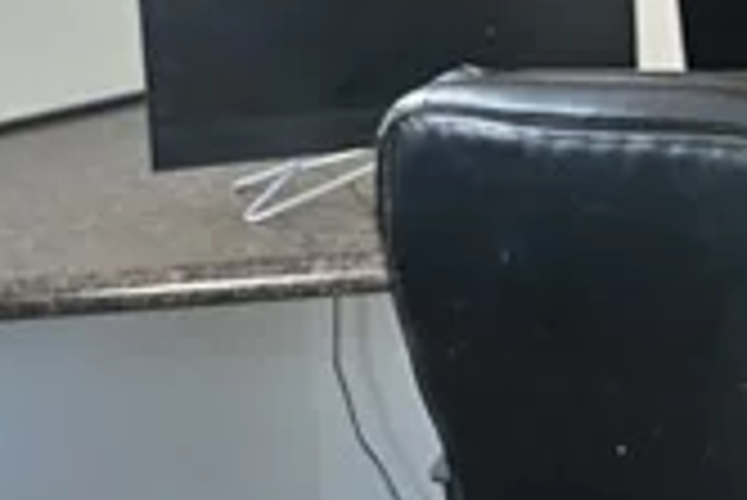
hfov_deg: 17.8
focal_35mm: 111
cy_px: -34
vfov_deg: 12.2
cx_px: 806
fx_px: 2305
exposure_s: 1/20
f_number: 3.5
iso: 800
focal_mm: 12
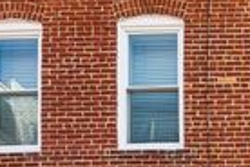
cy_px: 270
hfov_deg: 26.0
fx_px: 403
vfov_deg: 19.5
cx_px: 370
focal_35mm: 58
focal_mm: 16
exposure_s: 1/640
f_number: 8
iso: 400
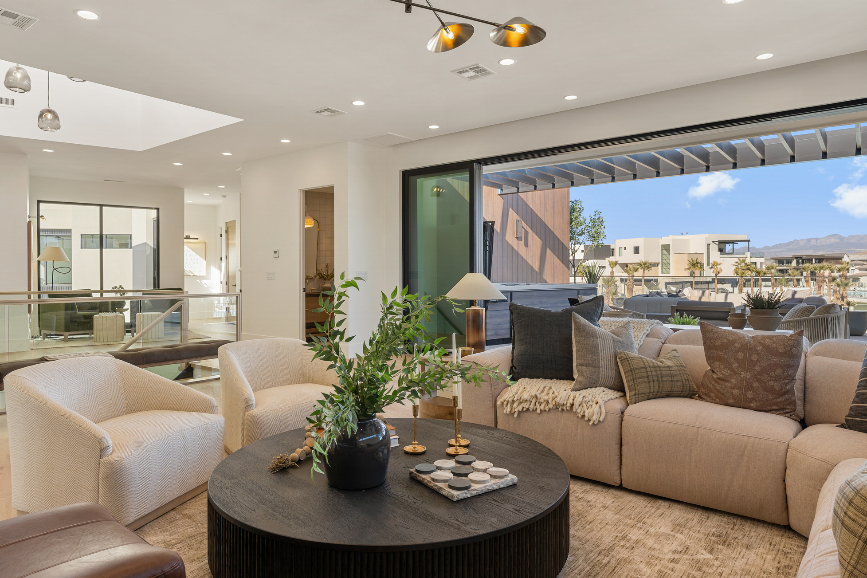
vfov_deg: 57.2
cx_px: 425
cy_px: 278
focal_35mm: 22
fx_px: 530
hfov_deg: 78.6
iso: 160
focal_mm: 21
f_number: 8
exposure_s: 1/15
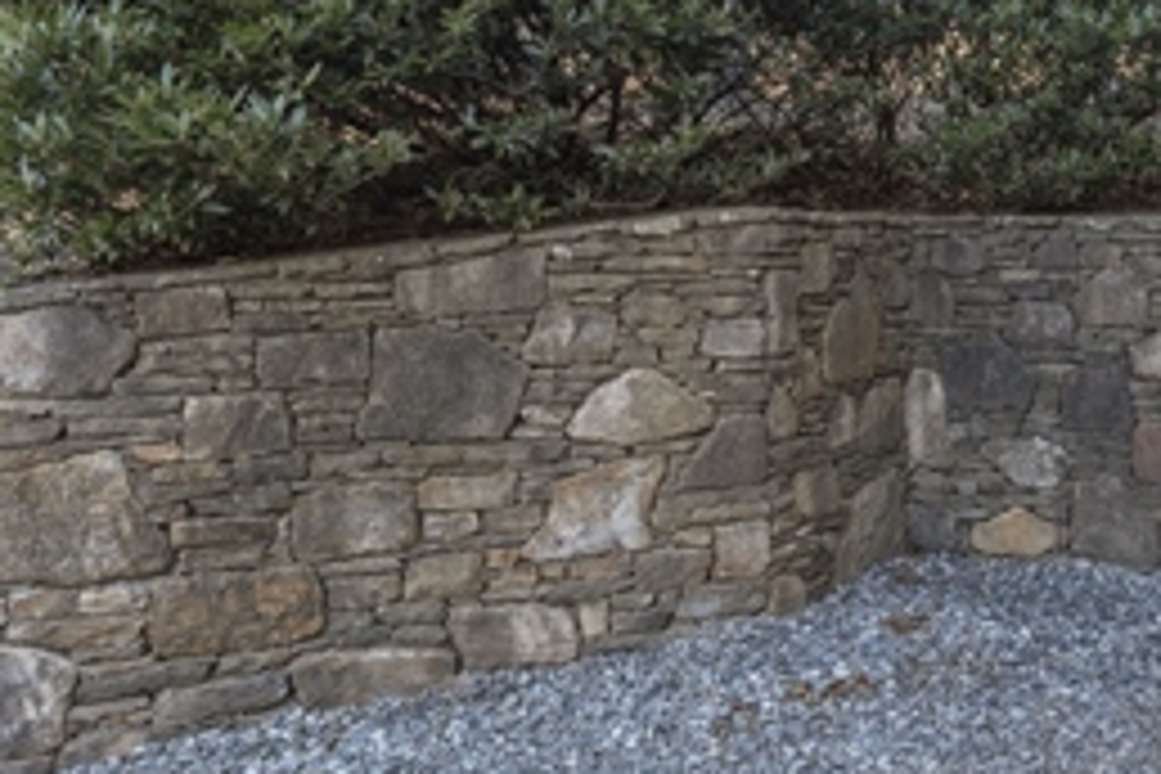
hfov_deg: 51.4
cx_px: 1017
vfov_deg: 39.5
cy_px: 252
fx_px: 1064
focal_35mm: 33
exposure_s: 1/320
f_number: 7.1
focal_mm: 17
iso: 320
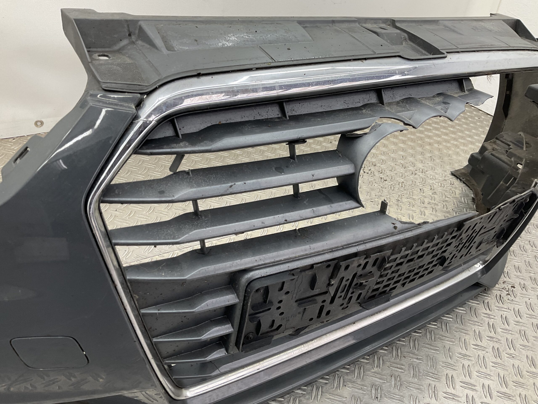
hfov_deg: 61.7
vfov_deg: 48.2
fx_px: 451
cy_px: 202
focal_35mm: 29
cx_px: 269
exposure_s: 1/120
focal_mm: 3
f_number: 1.8
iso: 50
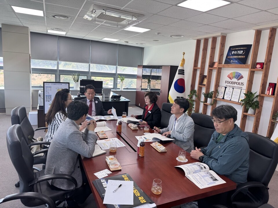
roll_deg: -3.9
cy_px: 104
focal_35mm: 24
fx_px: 193
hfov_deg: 71.6
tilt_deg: -10.0
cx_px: 139
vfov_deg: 56.8
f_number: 1.78
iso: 64
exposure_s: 1/120
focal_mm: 6.76
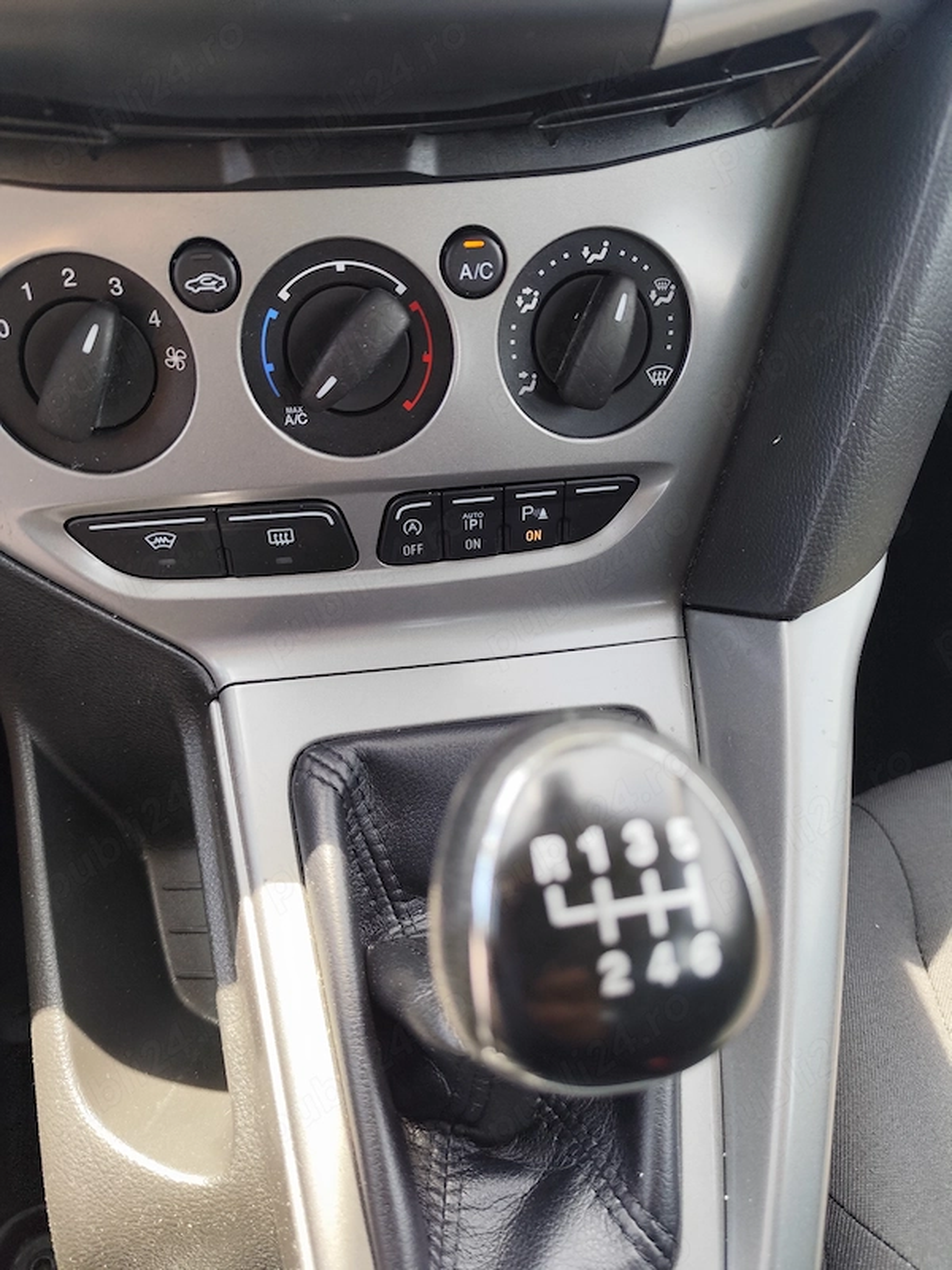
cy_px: 635
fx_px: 843
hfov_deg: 58.9
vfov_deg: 73.9
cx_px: 476
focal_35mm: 23
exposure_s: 1/100
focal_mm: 6.19
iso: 80
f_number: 1.65
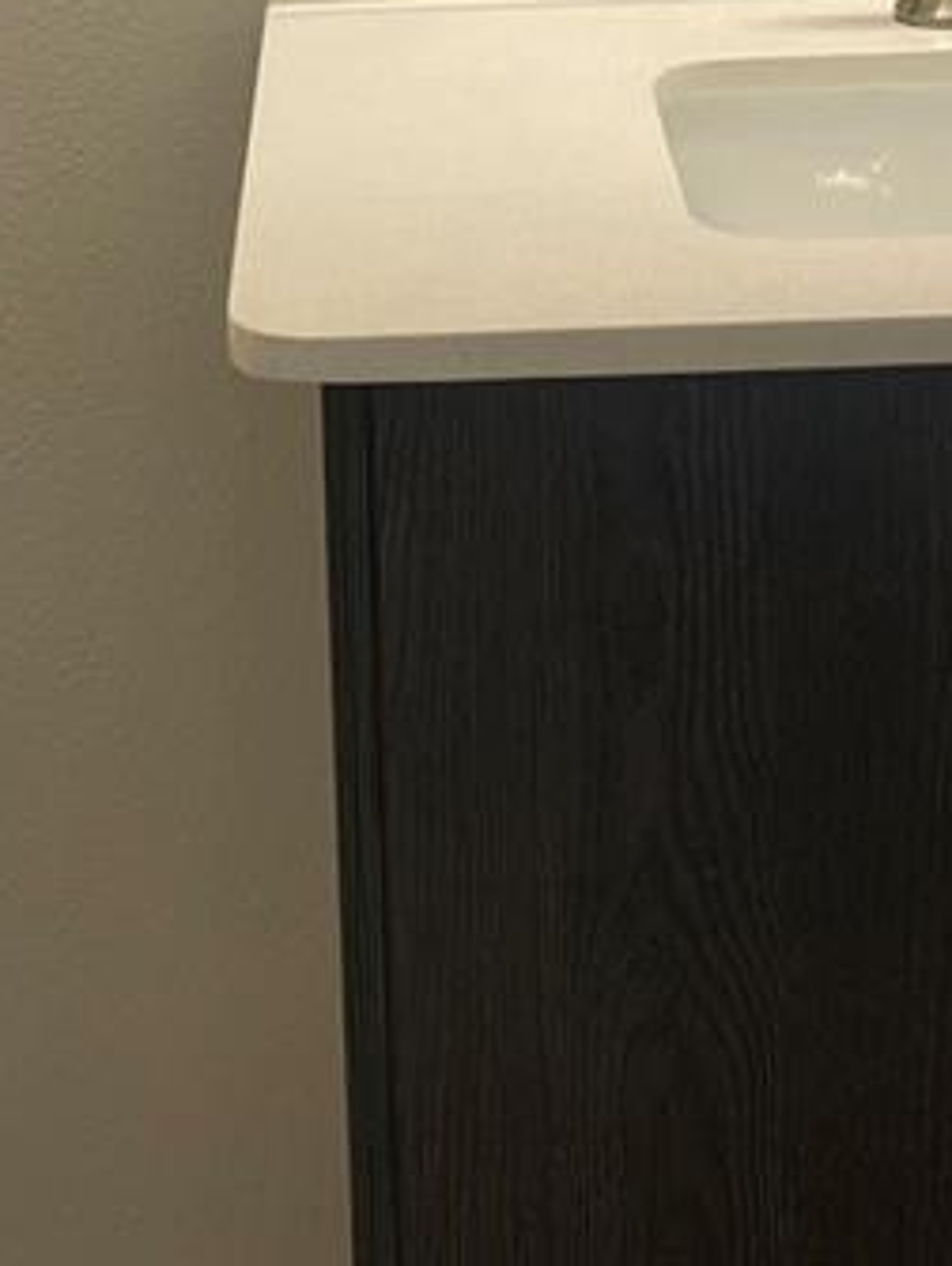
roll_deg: +1.3
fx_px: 3404
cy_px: -427
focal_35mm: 93
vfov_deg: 19.3
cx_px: 453
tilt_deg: -6.3
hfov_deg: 15.9
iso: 80
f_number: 1.8
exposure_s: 1/120
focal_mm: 4.25
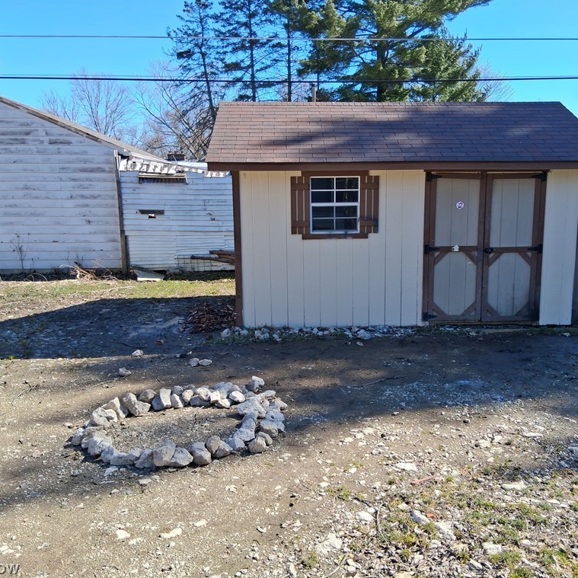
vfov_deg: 52.5
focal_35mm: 31
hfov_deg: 52.4
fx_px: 586
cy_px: 287
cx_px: 330
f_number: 1.8
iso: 25
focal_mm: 3.98
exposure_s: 1/376
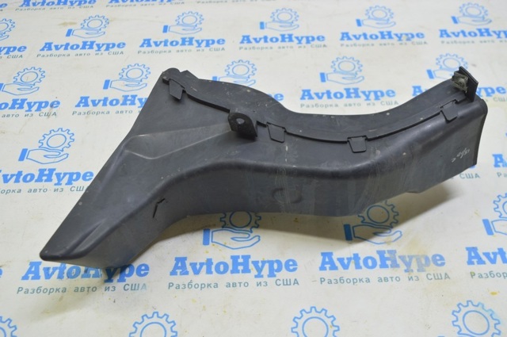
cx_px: 254
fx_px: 485
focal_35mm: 34
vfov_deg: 38.3
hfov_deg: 55.2
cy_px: 168
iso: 400
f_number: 5.6
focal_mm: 23
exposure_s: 1/20
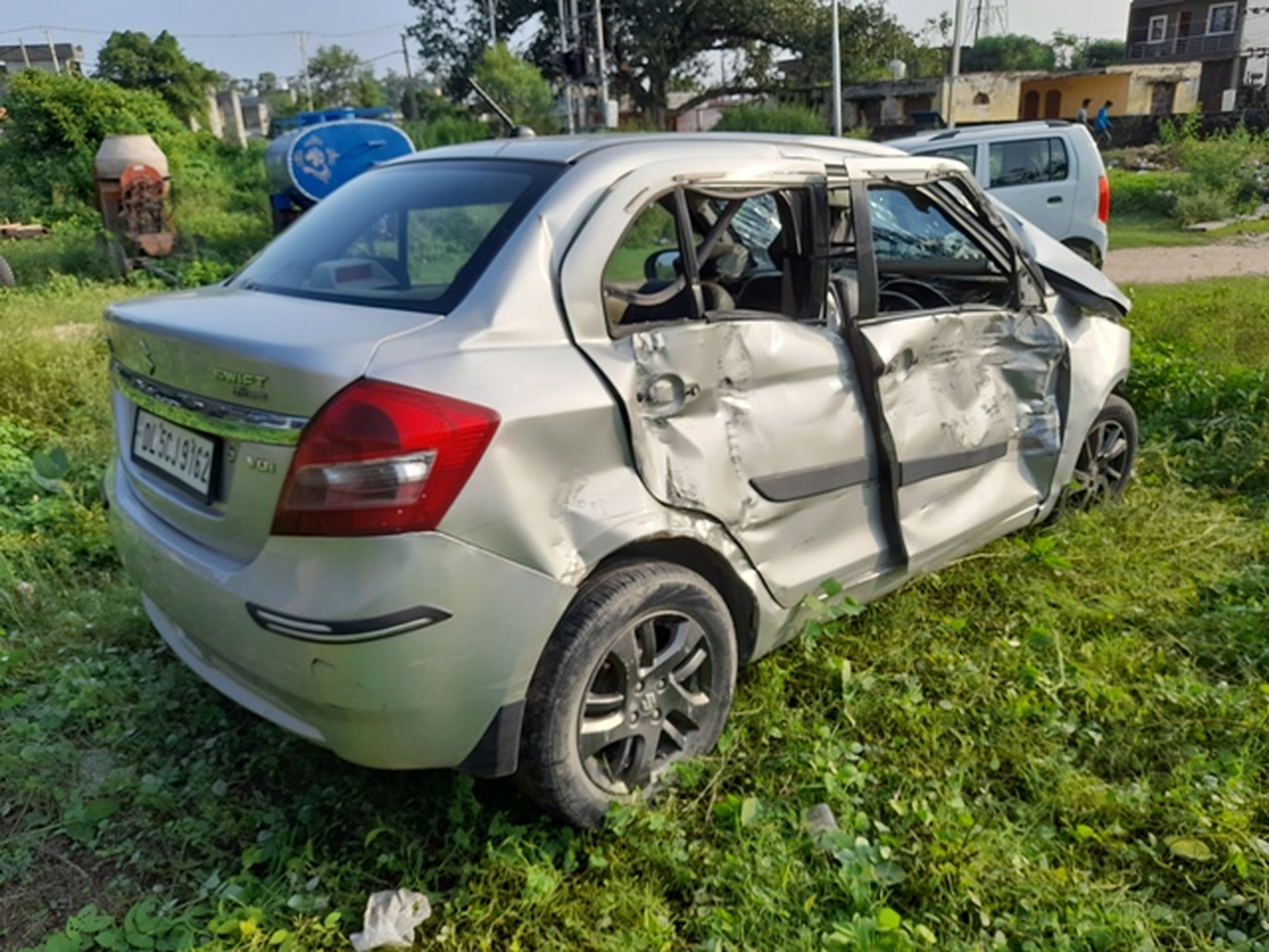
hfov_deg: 69.4
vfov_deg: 54.9
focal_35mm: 25
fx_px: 916
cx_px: 634
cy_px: 476
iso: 20
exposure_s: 1/481
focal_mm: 4.6
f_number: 2
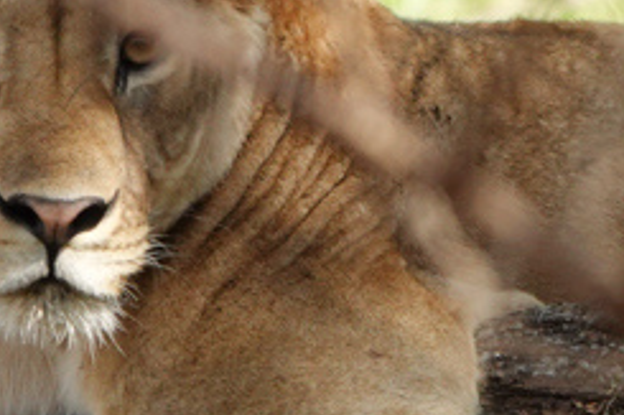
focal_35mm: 2936
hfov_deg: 0.7
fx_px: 50855
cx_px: 815
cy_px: 275
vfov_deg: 0.5
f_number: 4
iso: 160
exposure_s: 1/250
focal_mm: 220
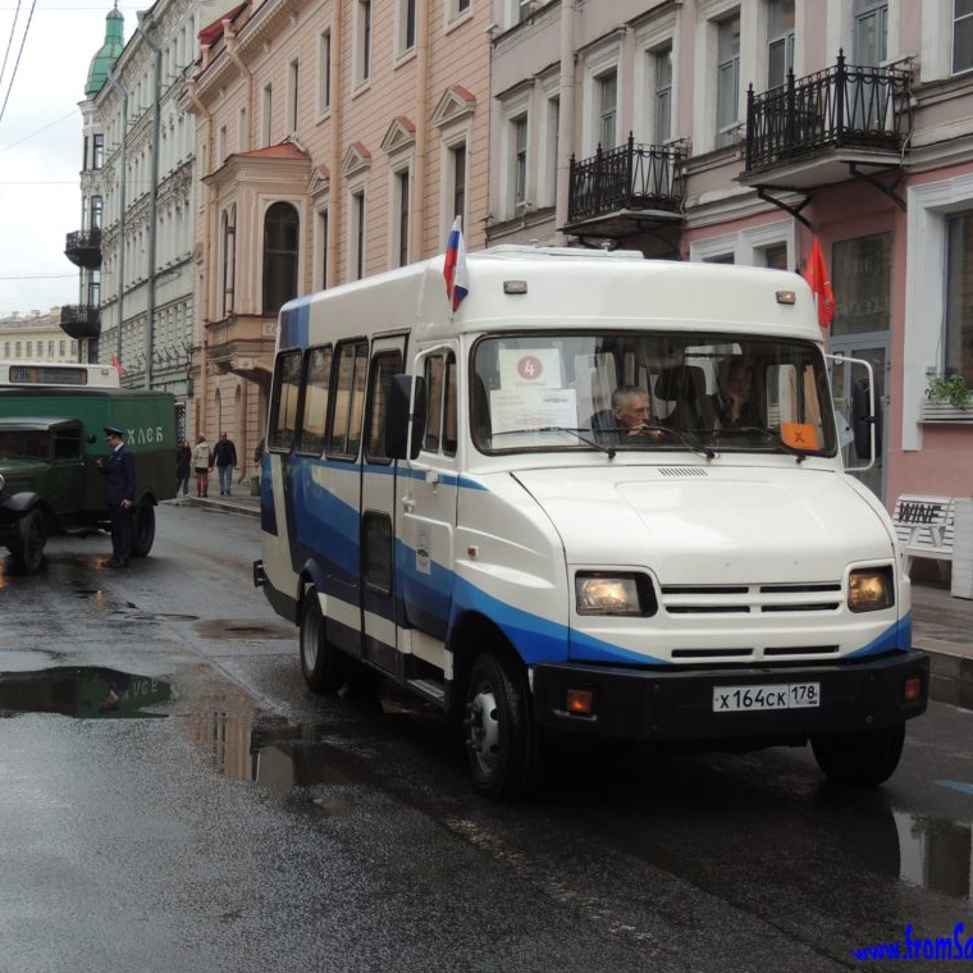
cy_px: 488
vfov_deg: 30.6
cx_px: 424
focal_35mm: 56
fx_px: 1781
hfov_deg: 30.5
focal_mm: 8.3
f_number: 3.5
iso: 100
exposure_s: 1/400
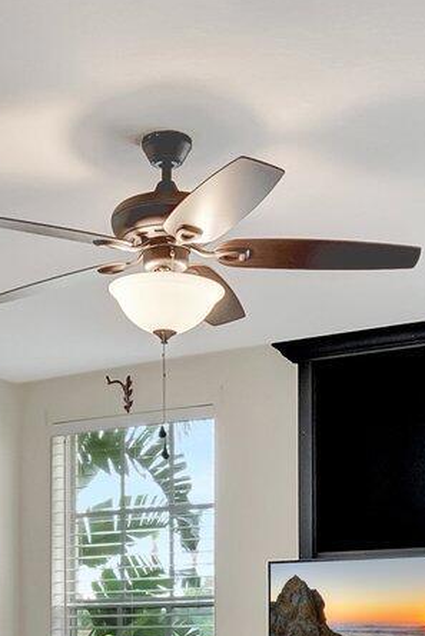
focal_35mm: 69
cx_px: 114
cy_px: 670
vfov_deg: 27.2
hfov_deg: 19.6
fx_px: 1221
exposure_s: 1/30
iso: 1000
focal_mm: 10
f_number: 8
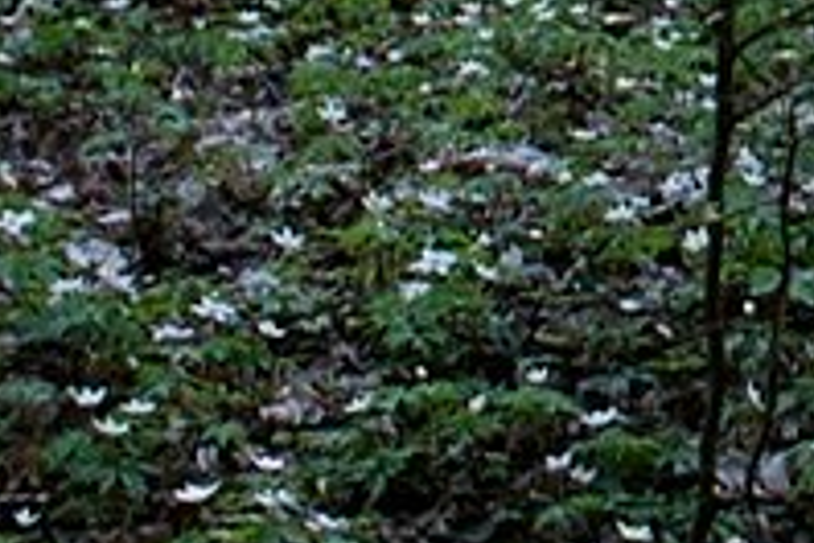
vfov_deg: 6.9
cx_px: 1451
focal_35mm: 191
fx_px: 4318
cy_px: -576
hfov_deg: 10.2
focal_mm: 28
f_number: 5
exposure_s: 1/60
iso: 100
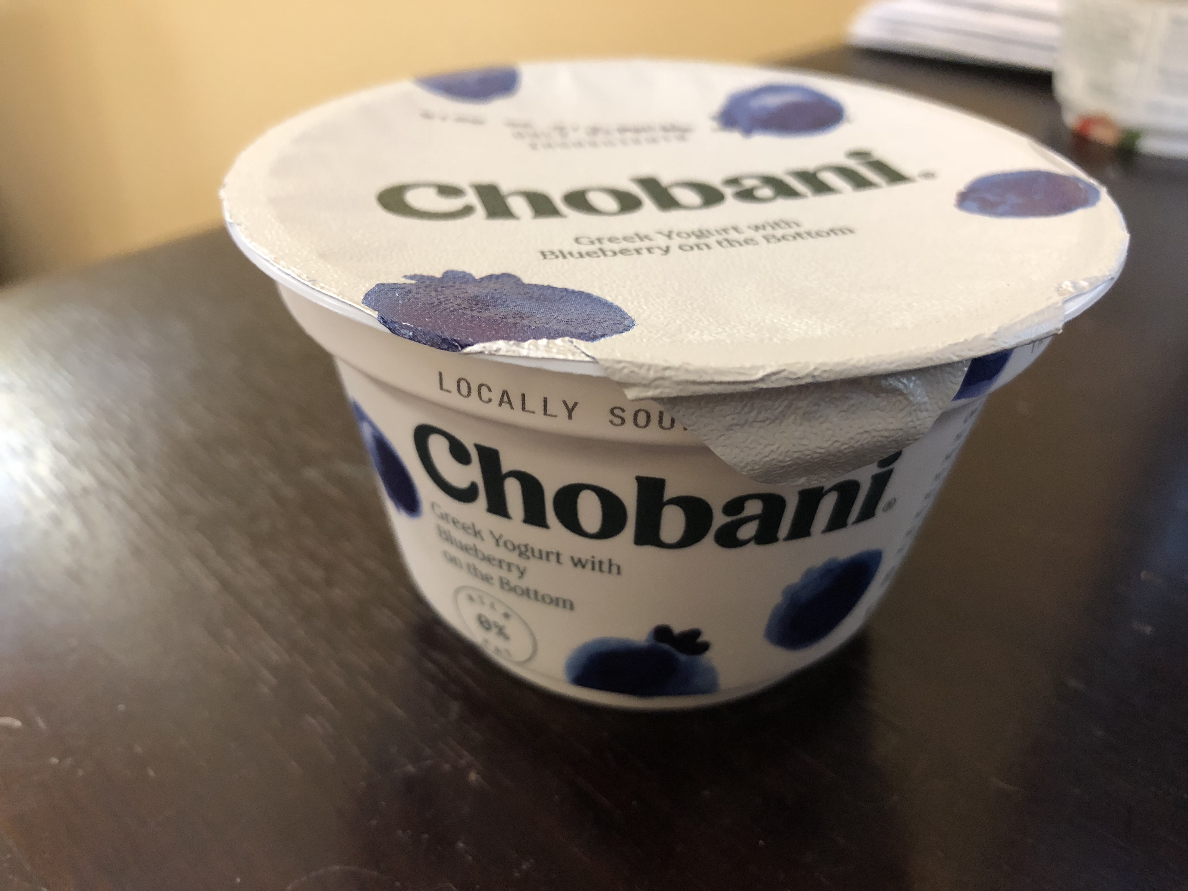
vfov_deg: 49.7
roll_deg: -1.3
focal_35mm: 28
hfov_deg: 63.4
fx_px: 961
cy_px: 446
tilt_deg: -33.3
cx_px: 594
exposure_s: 1/15
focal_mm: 4
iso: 80
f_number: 1.8
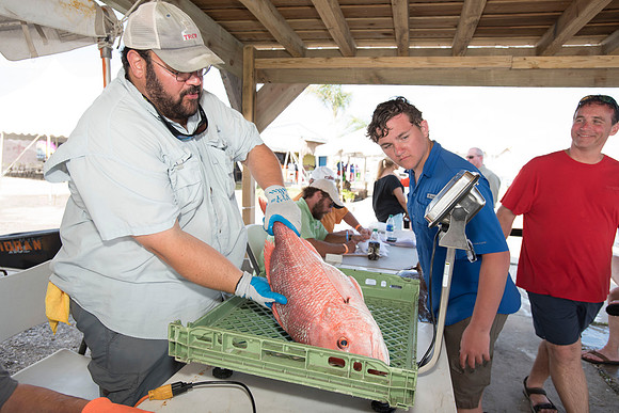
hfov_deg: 71.5
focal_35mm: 25
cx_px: 310
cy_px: 206
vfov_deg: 51.3
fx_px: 430
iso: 250
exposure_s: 1/250
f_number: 4.5
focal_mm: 25
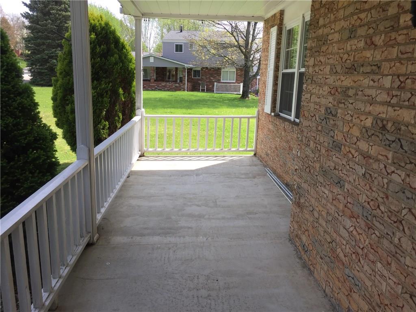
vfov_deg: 48.2
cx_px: 208
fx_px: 349
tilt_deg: -12.1
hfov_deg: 61.7
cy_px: 156
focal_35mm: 29
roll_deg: -0.9
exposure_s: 1/628
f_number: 2.2
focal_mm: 4.15
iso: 32
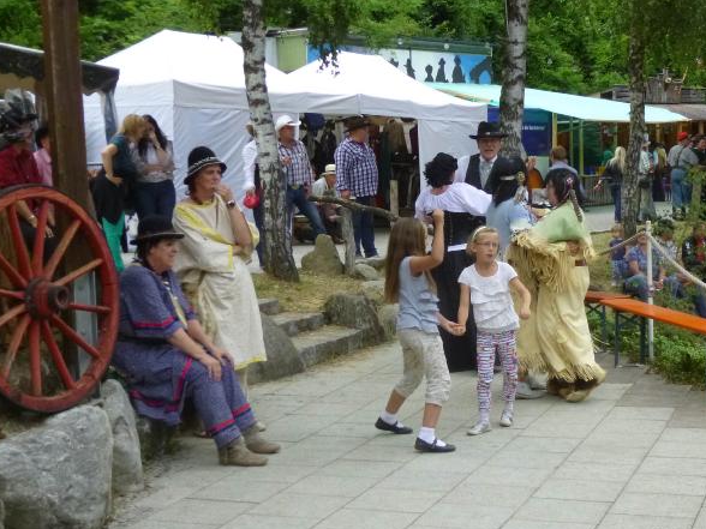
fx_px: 999
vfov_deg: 29.7
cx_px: 351
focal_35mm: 49
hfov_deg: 38.9
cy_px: 267
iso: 400
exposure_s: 1/125
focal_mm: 8.6
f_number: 4
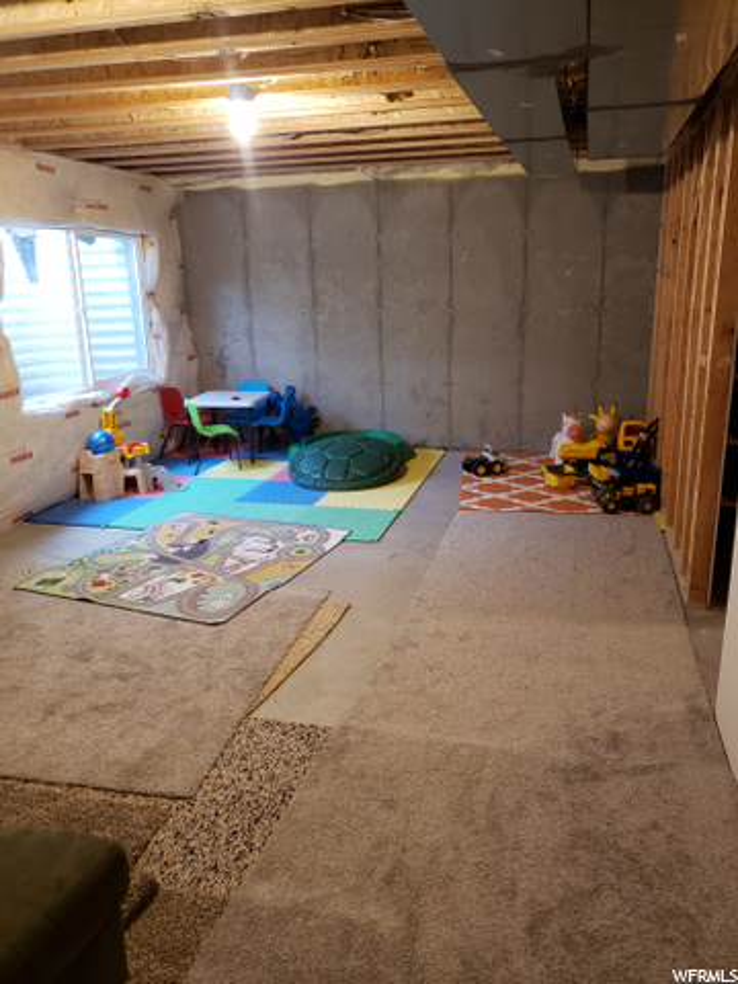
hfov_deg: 53.1
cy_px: 492
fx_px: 739
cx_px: 369
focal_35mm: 26
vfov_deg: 67.3
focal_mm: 4.3
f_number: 1.5
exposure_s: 1/20
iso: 250
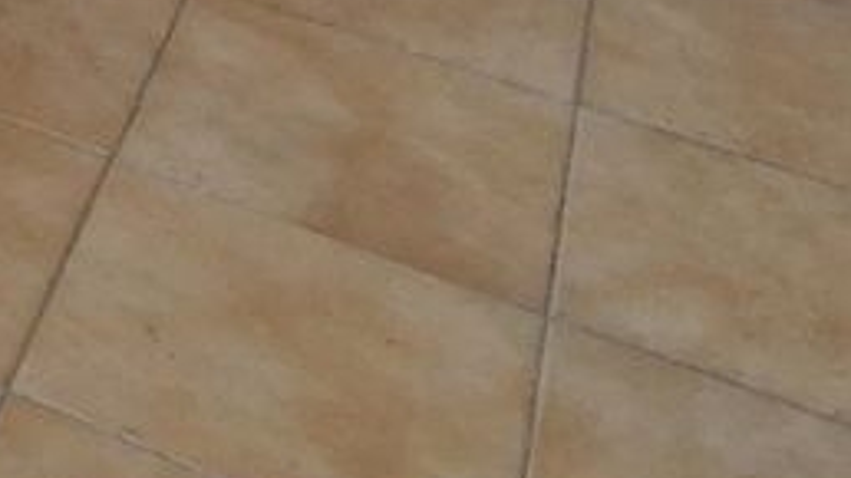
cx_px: -828
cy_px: -1187
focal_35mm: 88
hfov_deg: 17.6
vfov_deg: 9.1
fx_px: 1985
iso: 160
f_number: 2.2
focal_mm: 2.2
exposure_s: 1/50
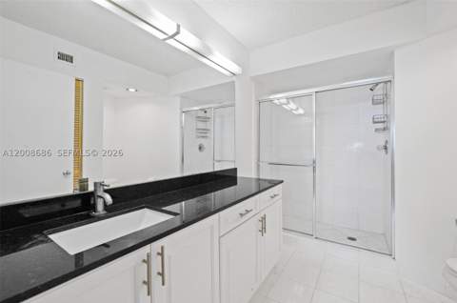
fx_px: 190
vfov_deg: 77.1
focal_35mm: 15
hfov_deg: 100.5
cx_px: 228
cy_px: 152
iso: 200
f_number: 8
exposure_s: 1/2.5
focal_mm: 15
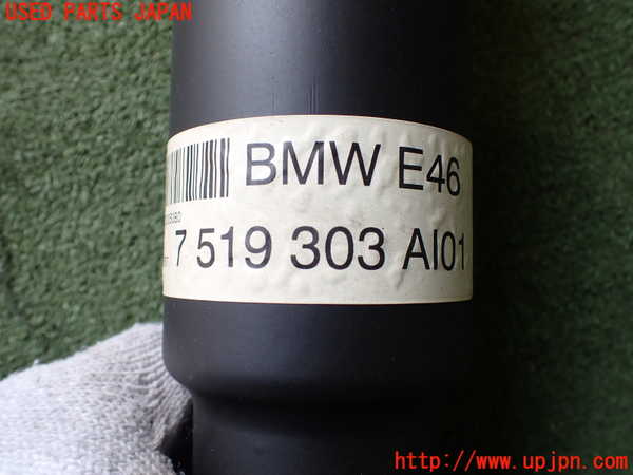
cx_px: 316
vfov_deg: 46.8
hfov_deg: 60.0
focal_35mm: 30
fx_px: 549
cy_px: 238
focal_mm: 5.4
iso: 125
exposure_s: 1/125
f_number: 2.3
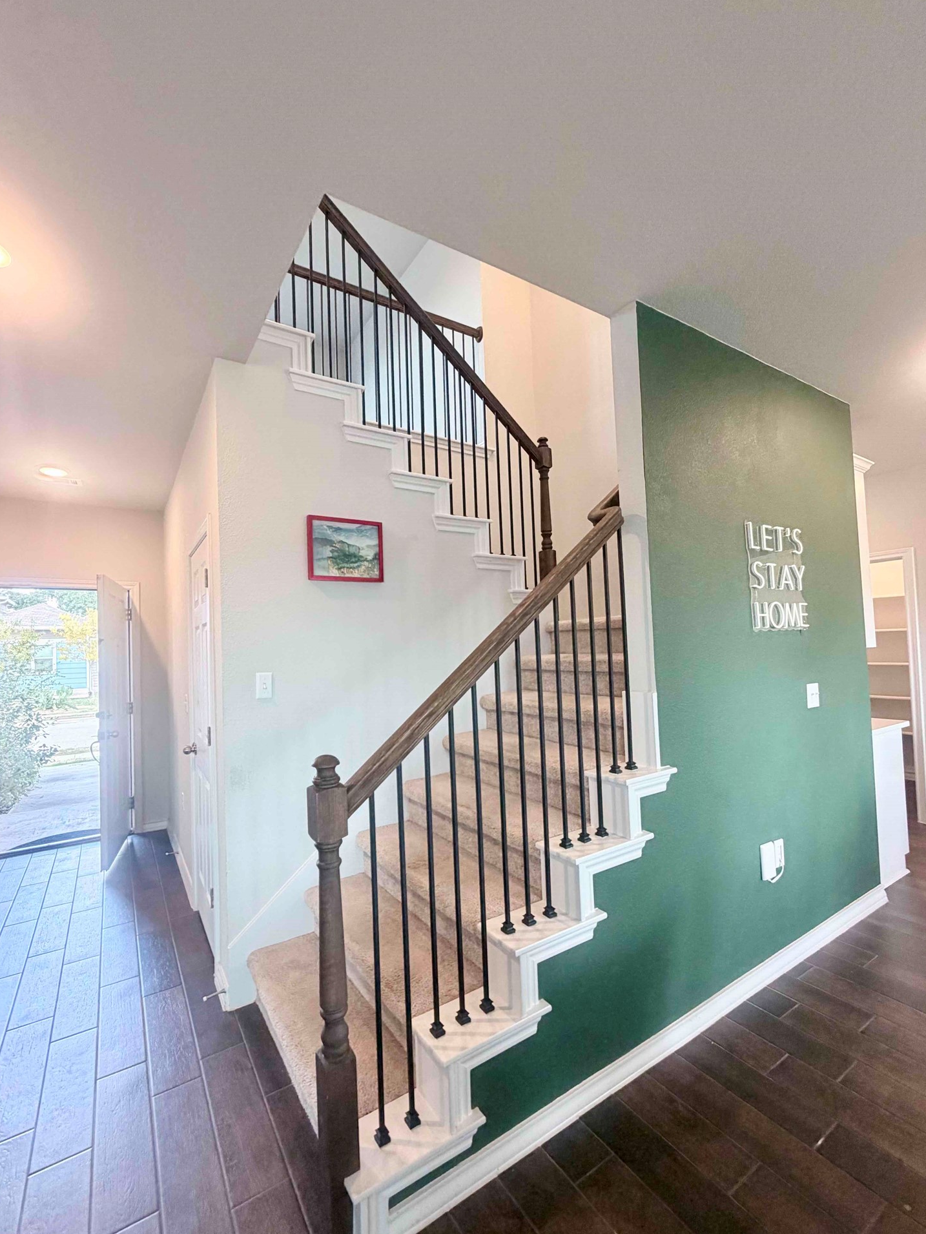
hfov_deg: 81.7
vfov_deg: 98.1
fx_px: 535
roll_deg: +2.0
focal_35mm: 15
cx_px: 437
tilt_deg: +2.7
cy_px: 635
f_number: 2.2
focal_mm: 2.22
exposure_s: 1/60
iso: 250
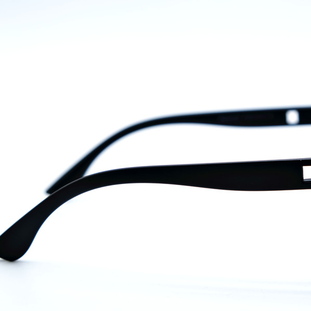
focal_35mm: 98
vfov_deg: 17.7
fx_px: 996
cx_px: 210
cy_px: 167
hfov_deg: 17.7
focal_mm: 46.3
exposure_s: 1/140
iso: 160
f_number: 5.6
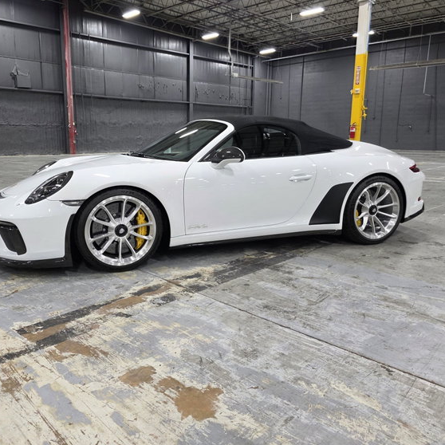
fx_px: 407
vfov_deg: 57.3
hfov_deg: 57.1
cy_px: 216
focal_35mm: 28
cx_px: 193
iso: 250
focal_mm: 6.3
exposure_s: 1/120
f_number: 1.7
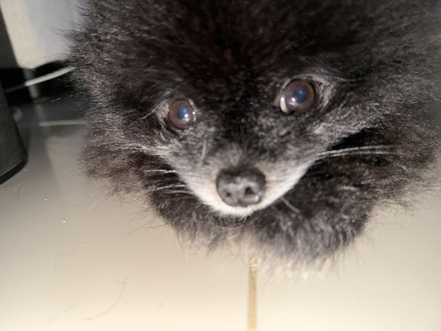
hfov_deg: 71.6
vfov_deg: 56.8
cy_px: 166
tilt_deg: -24.4
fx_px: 306
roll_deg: +8.2
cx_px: 220
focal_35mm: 24
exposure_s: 1/4
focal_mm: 6.76
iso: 50
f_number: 1.78
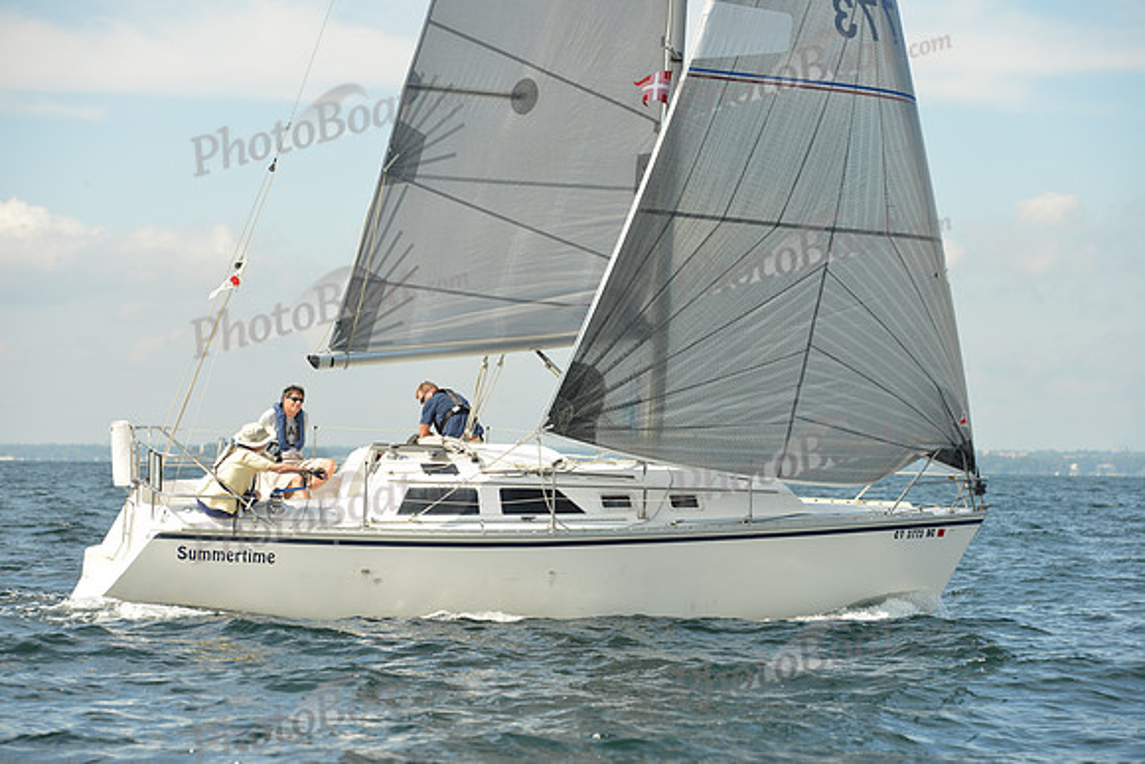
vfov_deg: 11.8
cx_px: 572
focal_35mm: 116
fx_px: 3690
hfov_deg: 17.6
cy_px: 382
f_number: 6.3
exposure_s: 1/1600
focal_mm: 116
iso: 320
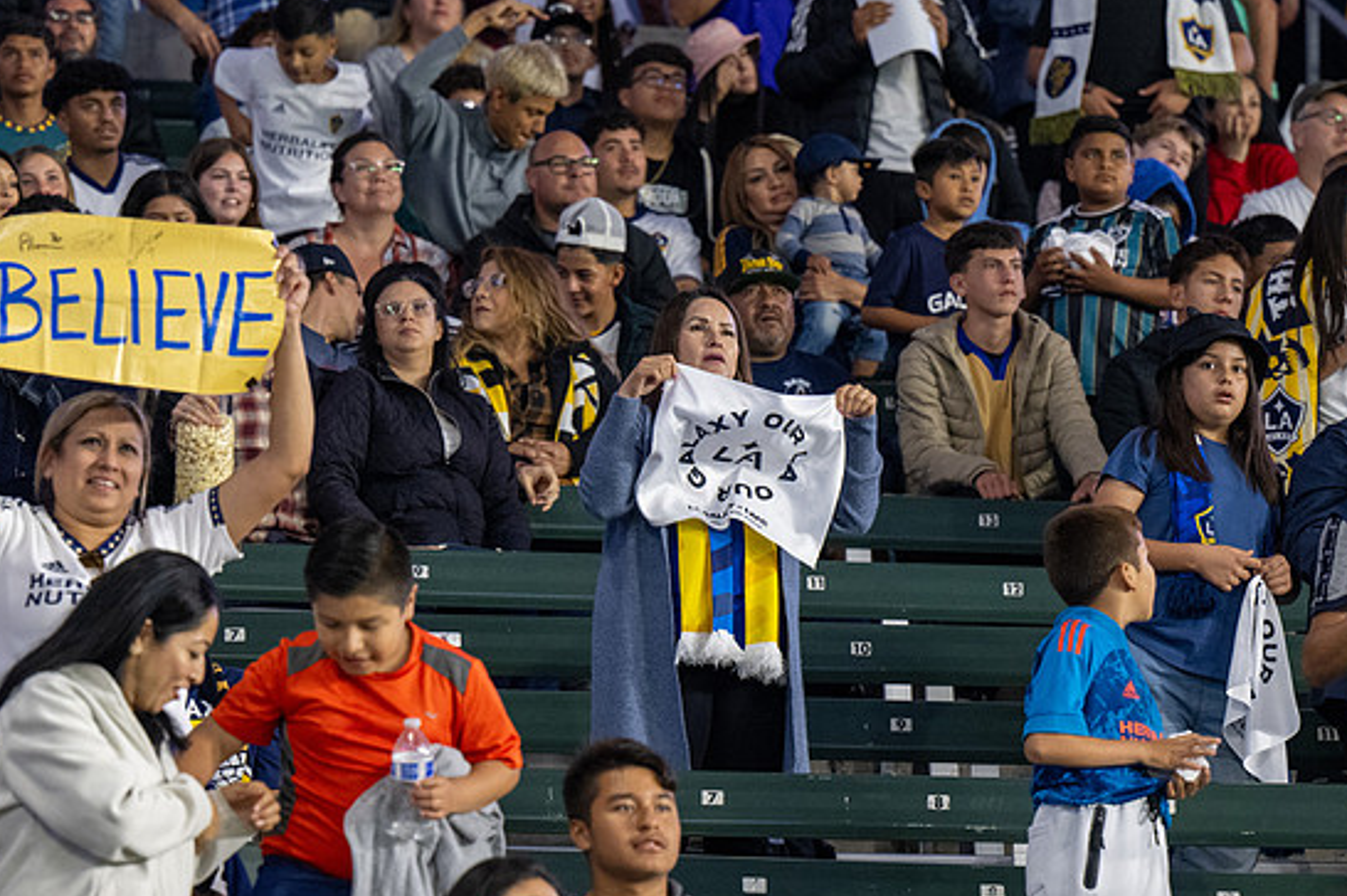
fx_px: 8934
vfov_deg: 5.7
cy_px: 437
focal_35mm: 239
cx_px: 678
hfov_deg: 8.6
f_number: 4
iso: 2500
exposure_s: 1/200
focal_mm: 150
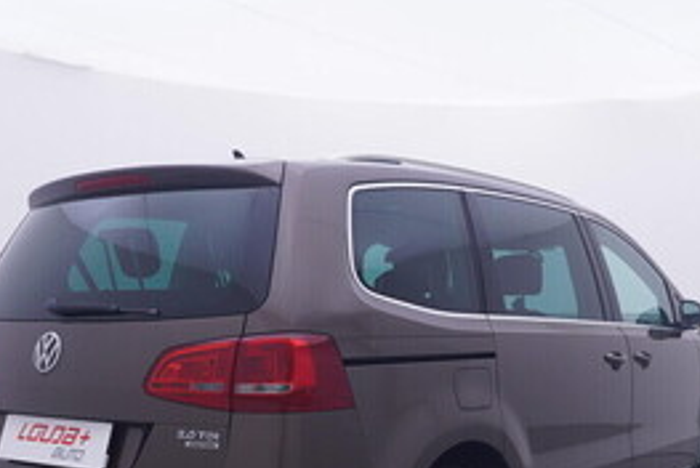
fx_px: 916
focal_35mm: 47
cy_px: 350
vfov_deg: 28.3
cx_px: 488
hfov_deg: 41.1
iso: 200
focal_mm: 15
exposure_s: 1/80
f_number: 5
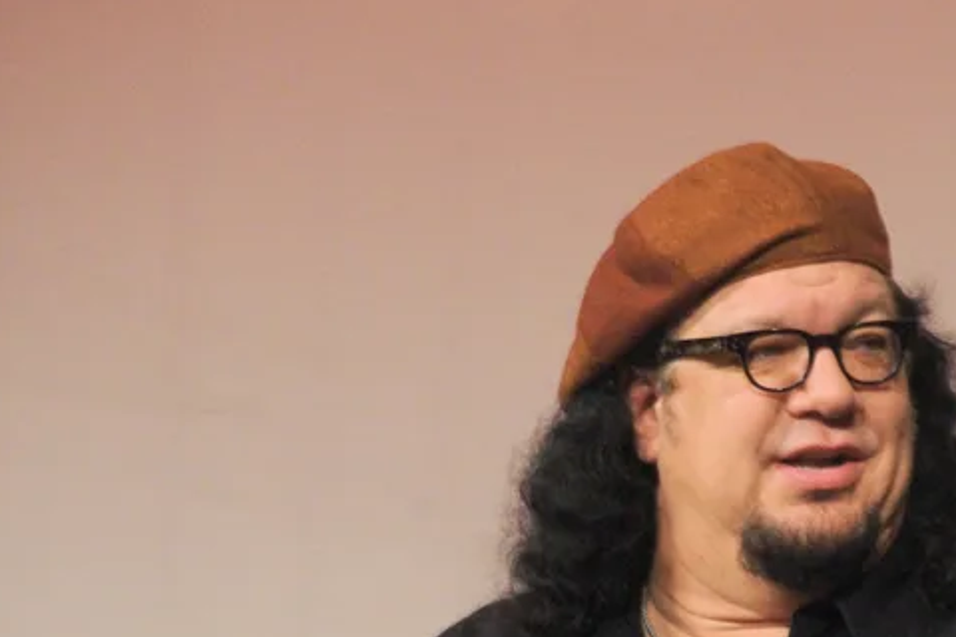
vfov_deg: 2.6
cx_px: 727
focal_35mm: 525
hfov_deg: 3.9
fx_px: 13941
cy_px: 495
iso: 1600
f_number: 6.3
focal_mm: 210
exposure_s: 1/100
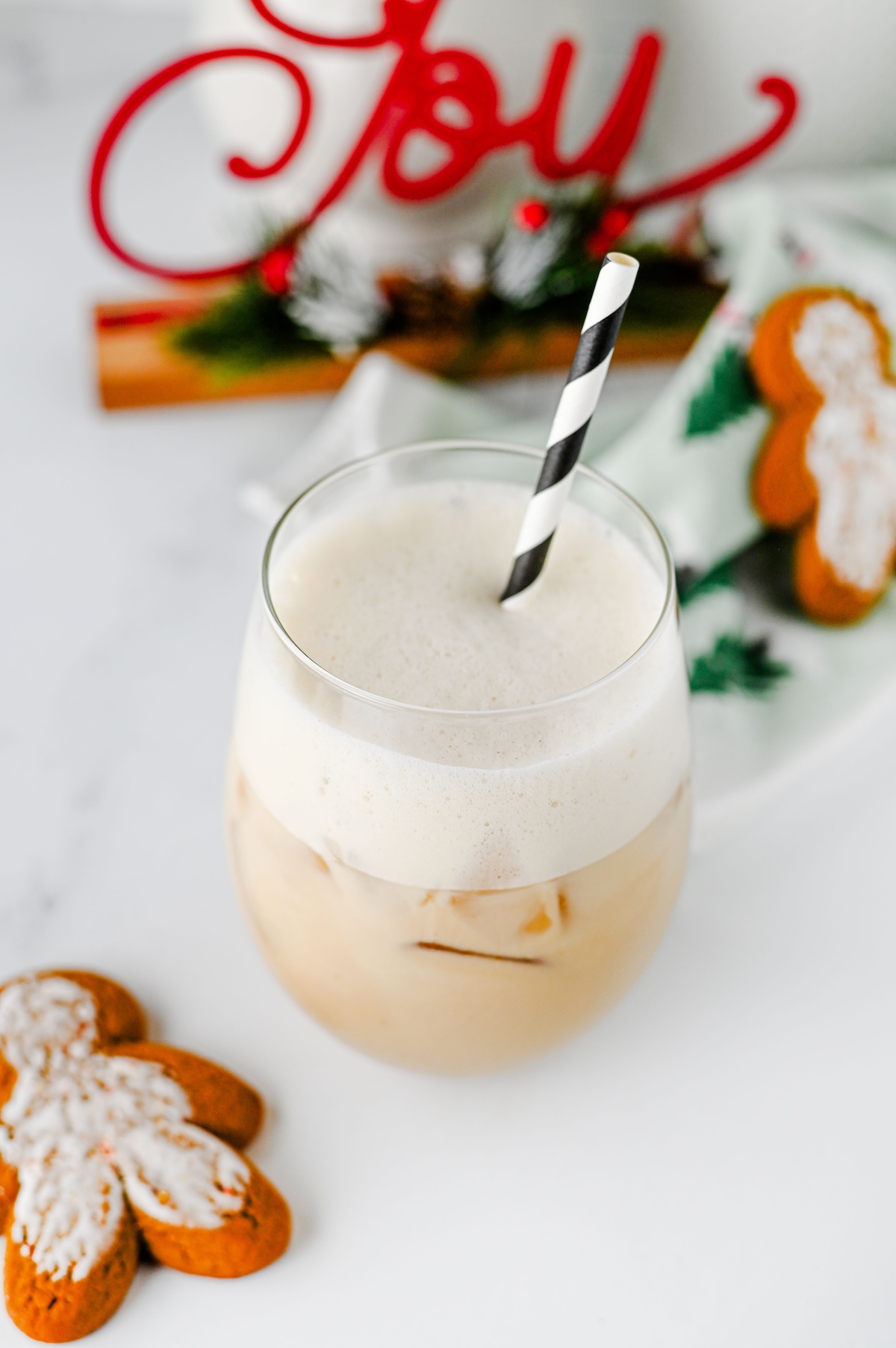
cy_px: 674
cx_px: 448
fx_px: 1869
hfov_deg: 27.0
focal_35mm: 50
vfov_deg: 39.6
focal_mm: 50
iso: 250
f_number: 4.5
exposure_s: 1/100
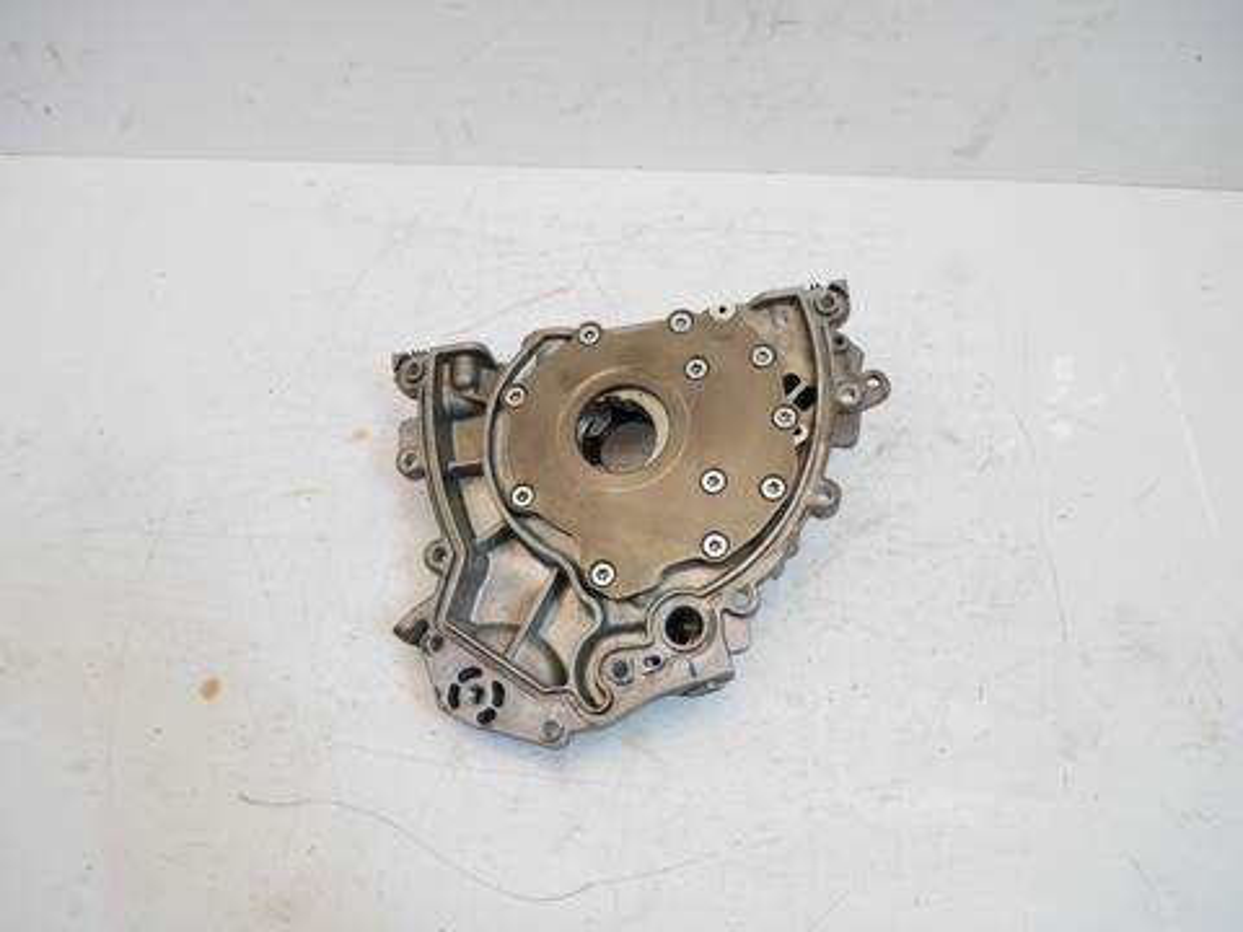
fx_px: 862
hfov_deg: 71.6
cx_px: 622
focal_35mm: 24
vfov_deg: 56.8
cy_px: 466
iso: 200
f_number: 3.5
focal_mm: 12
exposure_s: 1/80
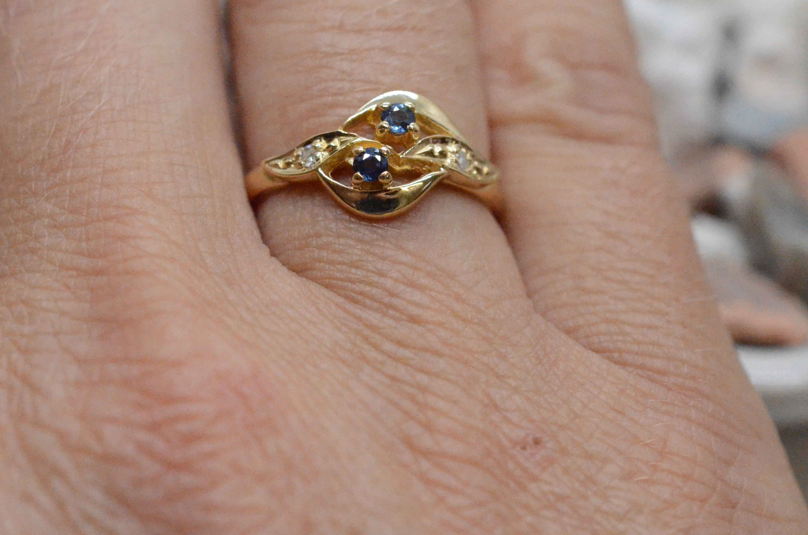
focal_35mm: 91
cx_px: 383
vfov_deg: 14.9
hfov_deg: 22.4
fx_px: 2038
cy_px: 175
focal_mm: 40
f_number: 6.3
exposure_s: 1/2500
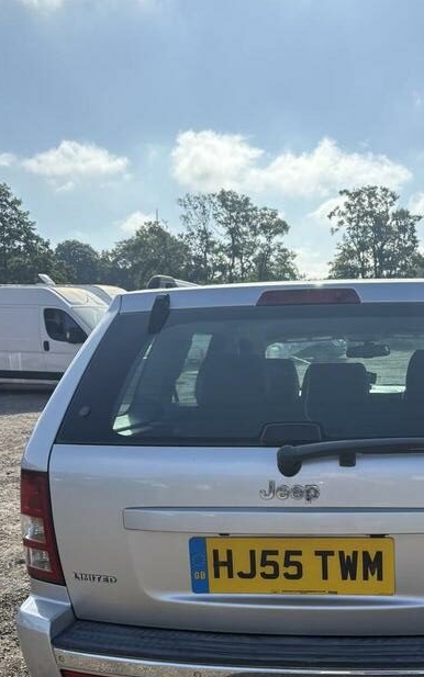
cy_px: 464
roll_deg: +2.6
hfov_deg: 31.4
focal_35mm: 40
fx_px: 739
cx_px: 320
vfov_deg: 48.2
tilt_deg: -8.2
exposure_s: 1/4608
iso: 64
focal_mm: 5.96
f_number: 1.6
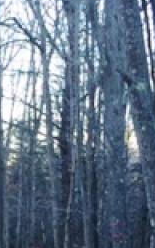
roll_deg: +0.8
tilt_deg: -5.1
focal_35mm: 127
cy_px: 249
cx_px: -74
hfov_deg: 10.0
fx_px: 858
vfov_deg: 16.1
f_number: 2.2
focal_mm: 4.15
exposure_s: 1/120
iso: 32
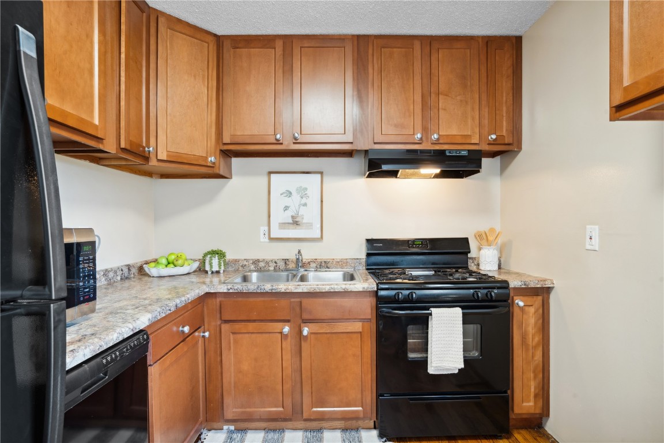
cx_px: 332
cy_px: 222
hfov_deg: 93.3
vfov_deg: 70.4
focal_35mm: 17
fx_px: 314
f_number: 10
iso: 400
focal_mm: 17
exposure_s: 1/4
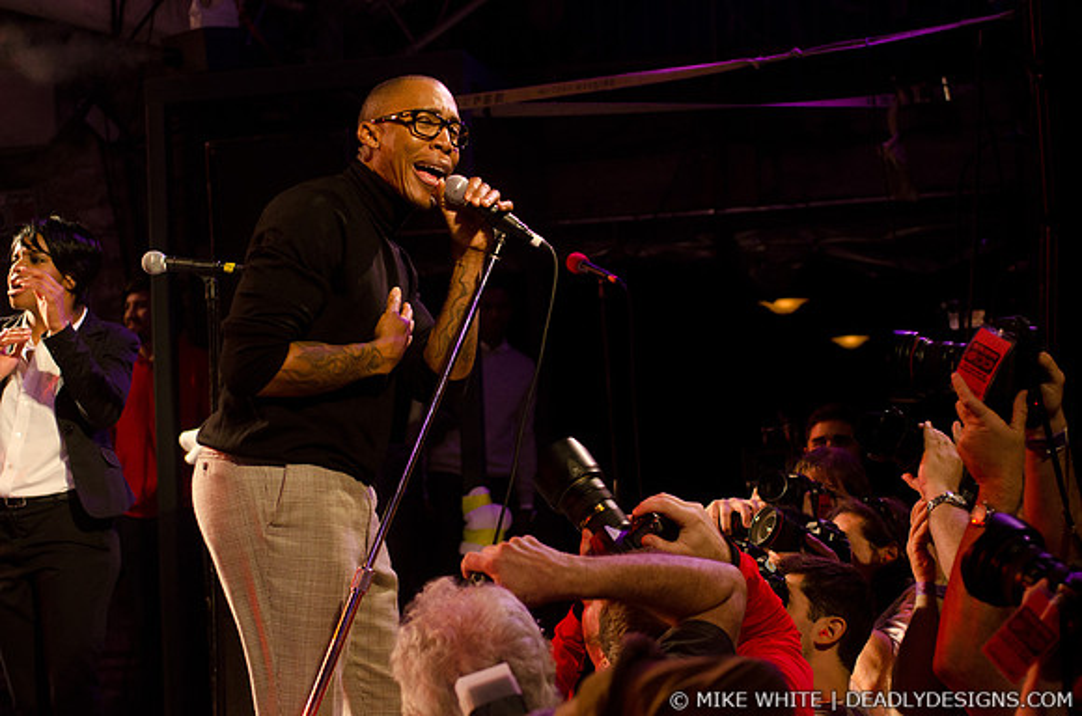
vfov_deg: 18.8
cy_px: 358
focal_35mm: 72
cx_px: 541
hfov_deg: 28.1
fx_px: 2159
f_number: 3.5
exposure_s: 1/400
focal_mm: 48
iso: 1600
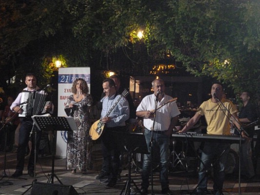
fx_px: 421
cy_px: 98
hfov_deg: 34.3
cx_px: 130
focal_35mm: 56
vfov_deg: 26.1
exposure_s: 1/60
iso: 1000
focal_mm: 10
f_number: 4.4
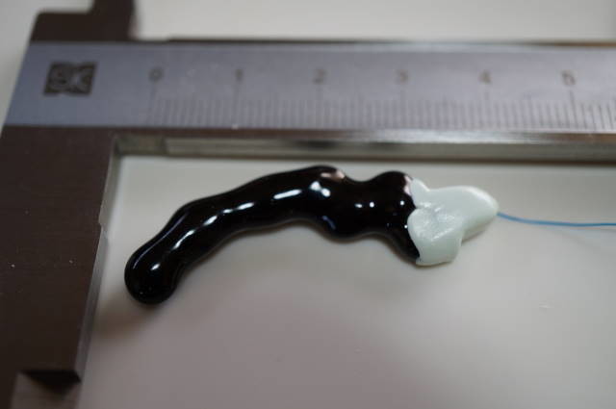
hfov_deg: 43.7
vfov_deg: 29.8
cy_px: 204
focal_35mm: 45
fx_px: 769
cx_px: 308
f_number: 4
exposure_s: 1/60
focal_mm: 30
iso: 320
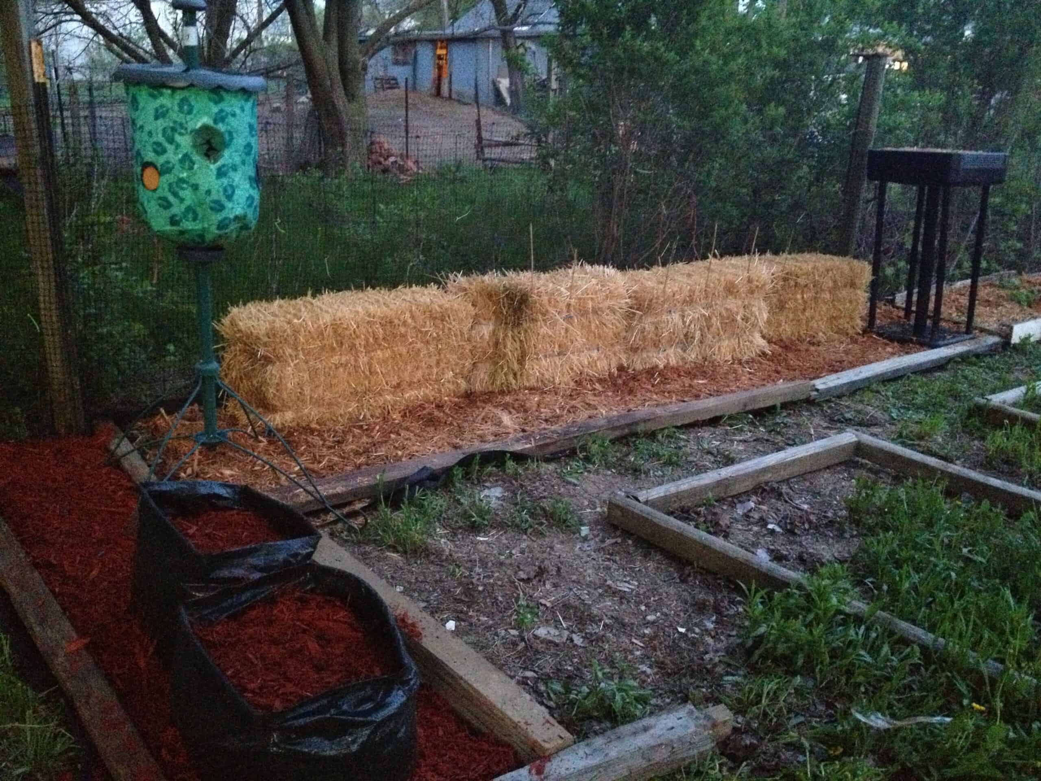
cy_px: 390
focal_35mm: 35
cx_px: 520
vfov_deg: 40.7
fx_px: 1053
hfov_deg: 52.6
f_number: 2.4
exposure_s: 1/15
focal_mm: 4.28
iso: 800
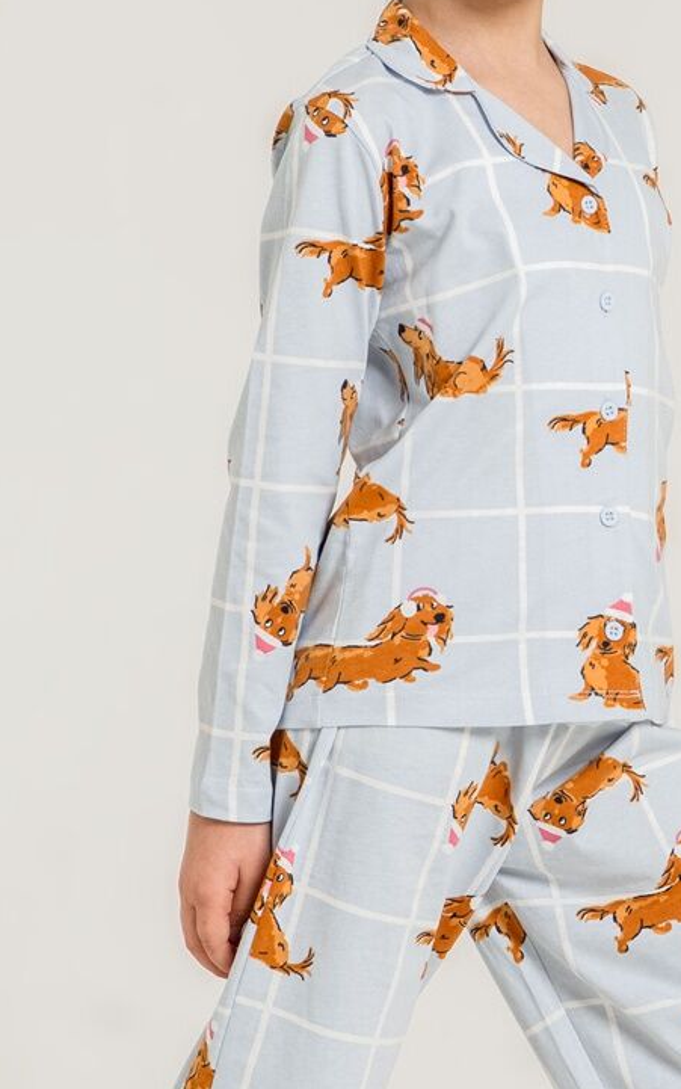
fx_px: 7924
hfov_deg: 4.9
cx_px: 563
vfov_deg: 7.9
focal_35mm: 267
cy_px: 530
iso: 200
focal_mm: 70
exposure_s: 1/160
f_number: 9
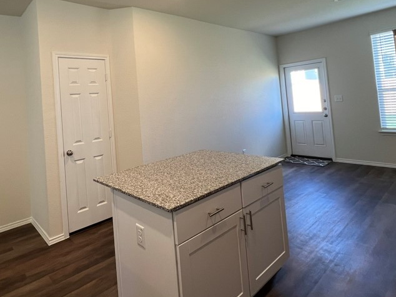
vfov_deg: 61.6
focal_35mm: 21
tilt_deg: +3.1
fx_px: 240
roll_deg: +4.0
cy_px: 94
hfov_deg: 77.7
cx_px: 150
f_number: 1.8
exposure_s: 1/120
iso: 160
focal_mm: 1.57
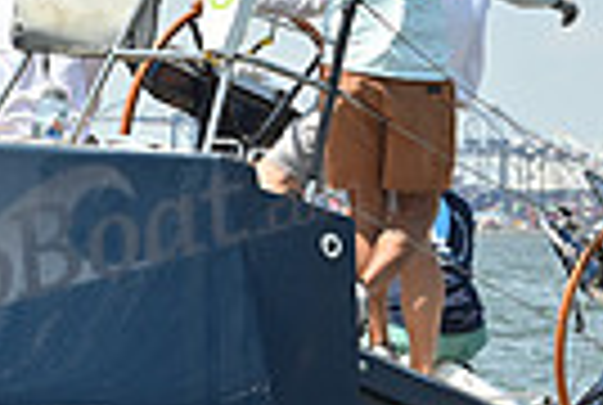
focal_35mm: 302
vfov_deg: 4.6
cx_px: -500
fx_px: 5070
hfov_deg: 6.6
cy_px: 88
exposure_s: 1/1250
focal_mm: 70
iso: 320
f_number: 7.1
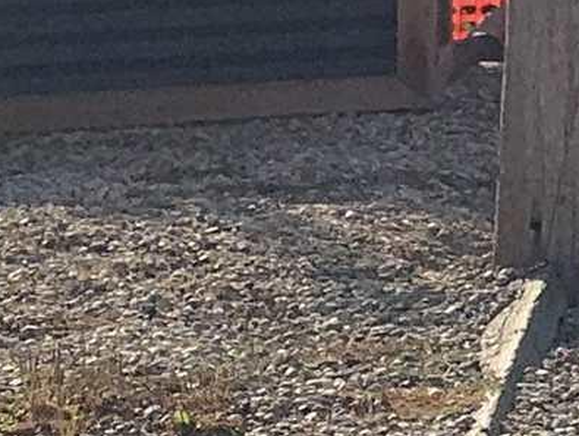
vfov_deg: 7.0
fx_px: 3382
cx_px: 1907
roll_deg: +0.7
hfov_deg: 8.0
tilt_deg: +0.9
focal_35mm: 202
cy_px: -567
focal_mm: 4.25
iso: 25
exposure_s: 1/4902
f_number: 1.8
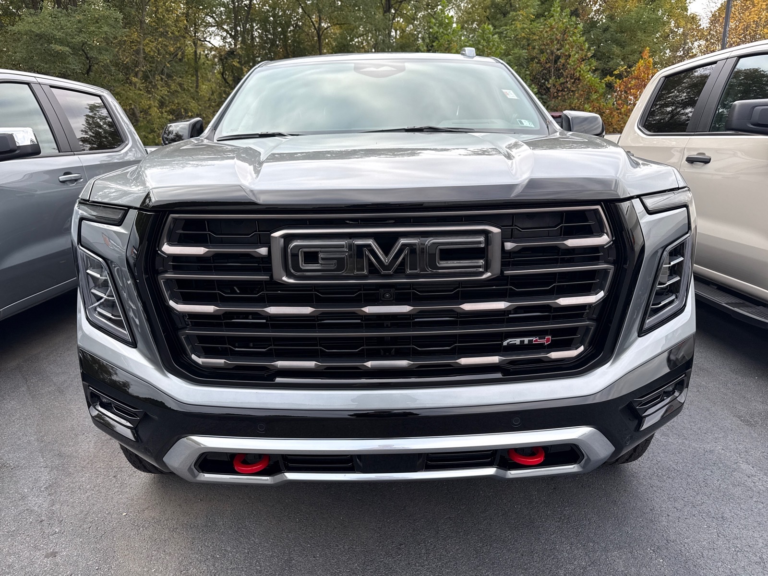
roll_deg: +0.2
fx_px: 532
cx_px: 384
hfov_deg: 71.6
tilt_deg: -14.4
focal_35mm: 24
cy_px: 288
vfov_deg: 56.8
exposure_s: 1/868
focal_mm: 6.76
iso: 80
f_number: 1.78
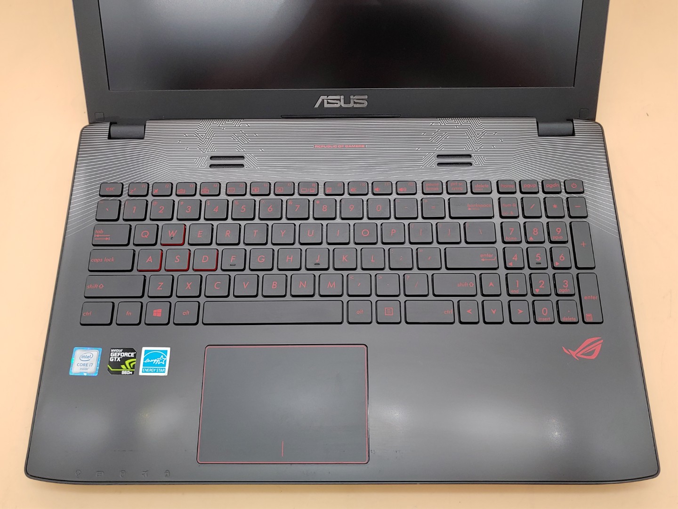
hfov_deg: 55.4
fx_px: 646
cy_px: 254
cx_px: 339
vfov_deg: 42.9
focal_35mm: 33
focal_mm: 4.36
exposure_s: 1/72
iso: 50
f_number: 1.8
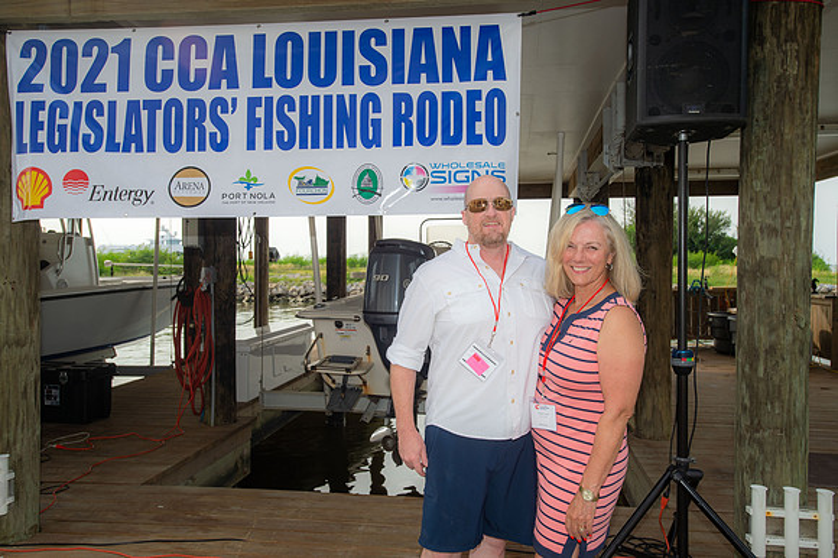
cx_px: 419
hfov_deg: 65.5
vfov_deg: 46.4
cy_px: 279
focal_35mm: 28
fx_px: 651
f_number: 7.1
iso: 125
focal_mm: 28
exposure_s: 1/200
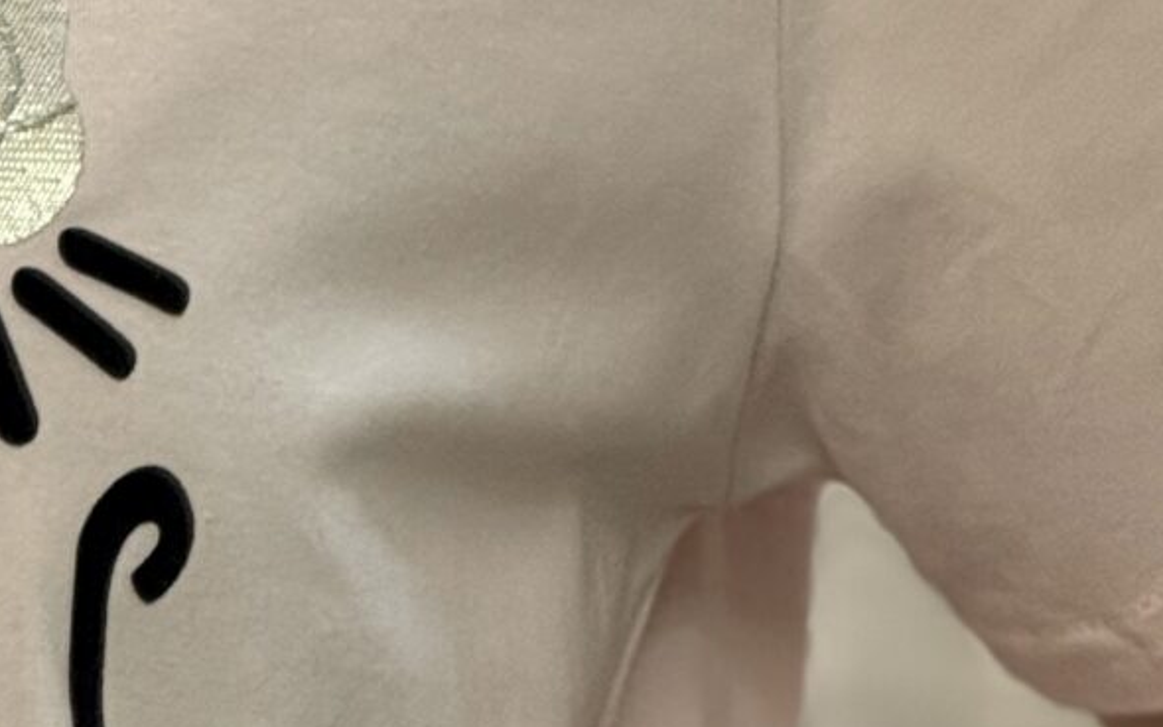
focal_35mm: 552
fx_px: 17499
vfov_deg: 2.4
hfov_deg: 3.8
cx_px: -647
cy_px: 942
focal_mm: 15.66
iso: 160
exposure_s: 1/100
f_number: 2.8
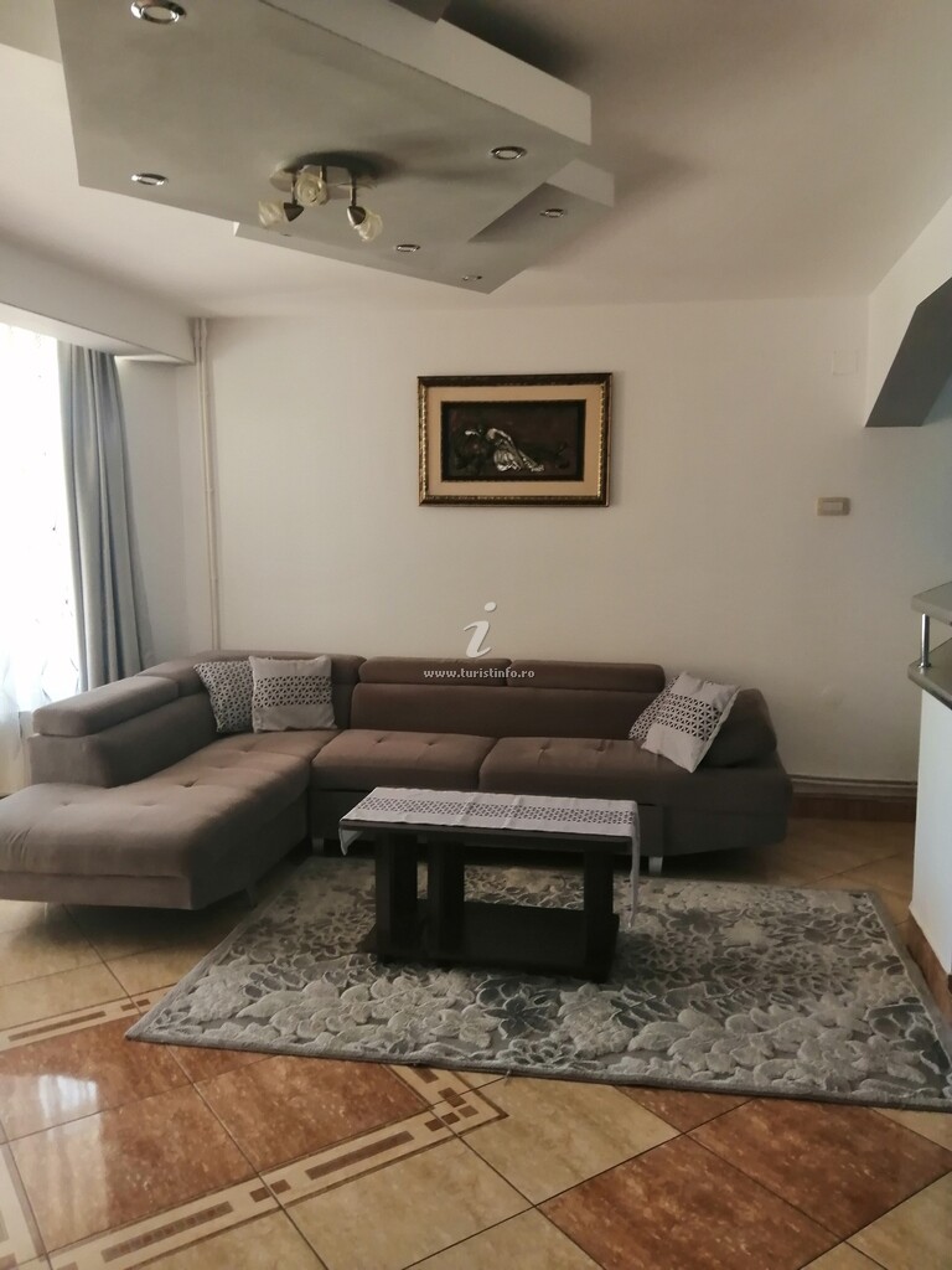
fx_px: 953
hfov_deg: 53.1
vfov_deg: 67.3
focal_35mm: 26
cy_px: 635
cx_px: 476
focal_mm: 3.6
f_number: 1.8
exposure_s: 1/30
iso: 160
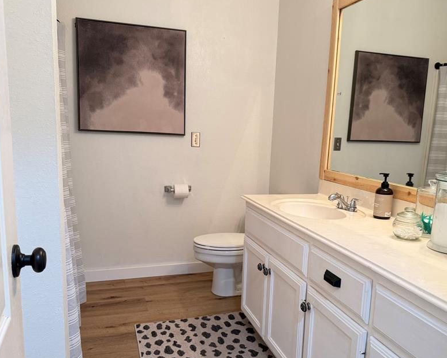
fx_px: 410
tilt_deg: -10.6
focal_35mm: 31
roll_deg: -1.6
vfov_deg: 46.9
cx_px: 244
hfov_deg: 57.1
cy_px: 207
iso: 320
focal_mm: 6.76
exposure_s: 1/60
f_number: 1.78
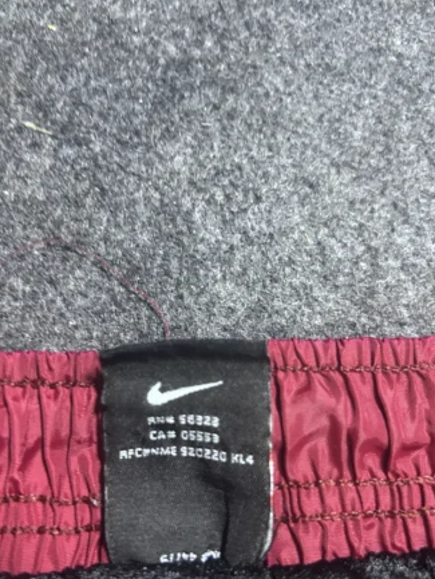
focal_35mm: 32
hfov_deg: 44.1
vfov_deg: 56.5
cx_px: 195
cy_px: 342
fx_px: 536
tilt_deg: -53.5
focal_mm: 5.7
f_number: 1.5
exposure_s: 1/33
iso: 500
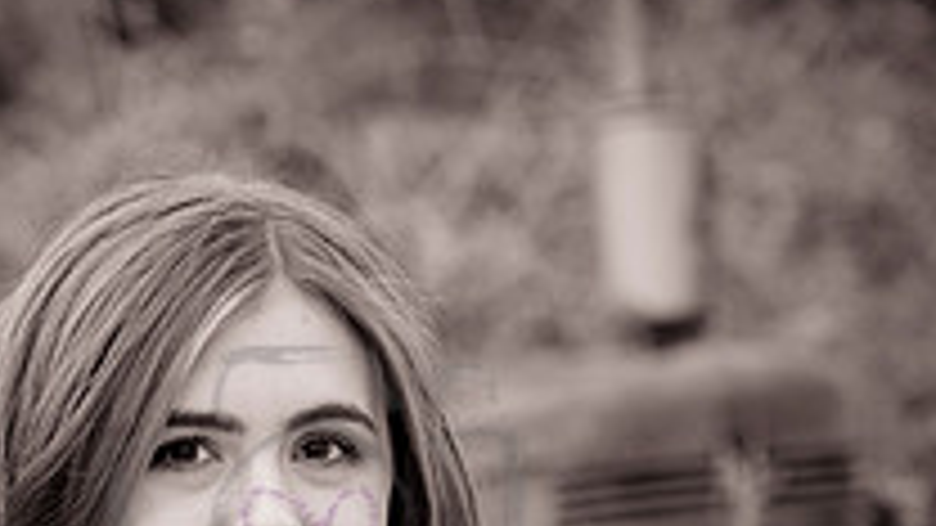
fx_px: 6751
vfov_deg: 4.4
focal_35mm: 272
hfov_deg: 7.9
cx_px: 328
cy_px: 944
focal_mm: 120
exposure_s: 1/320
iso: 800
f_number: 7.1
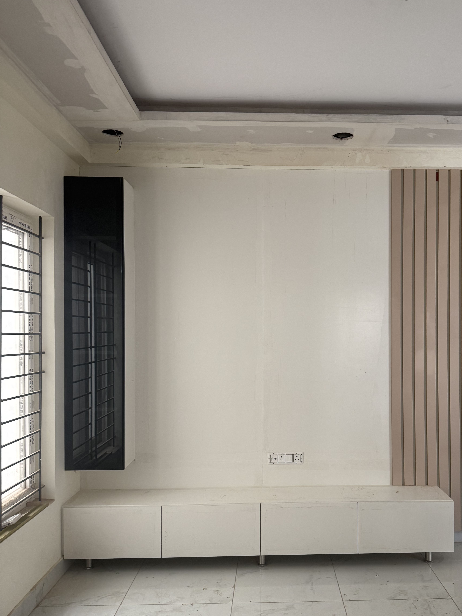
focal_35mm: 30
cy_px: 334
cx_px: 287
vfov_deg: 59.9
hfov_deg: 46.4
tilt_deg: +0.2
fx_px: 534
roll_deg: +0.3
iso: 200
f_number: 1.78
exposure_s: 1/120
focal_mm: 6.76
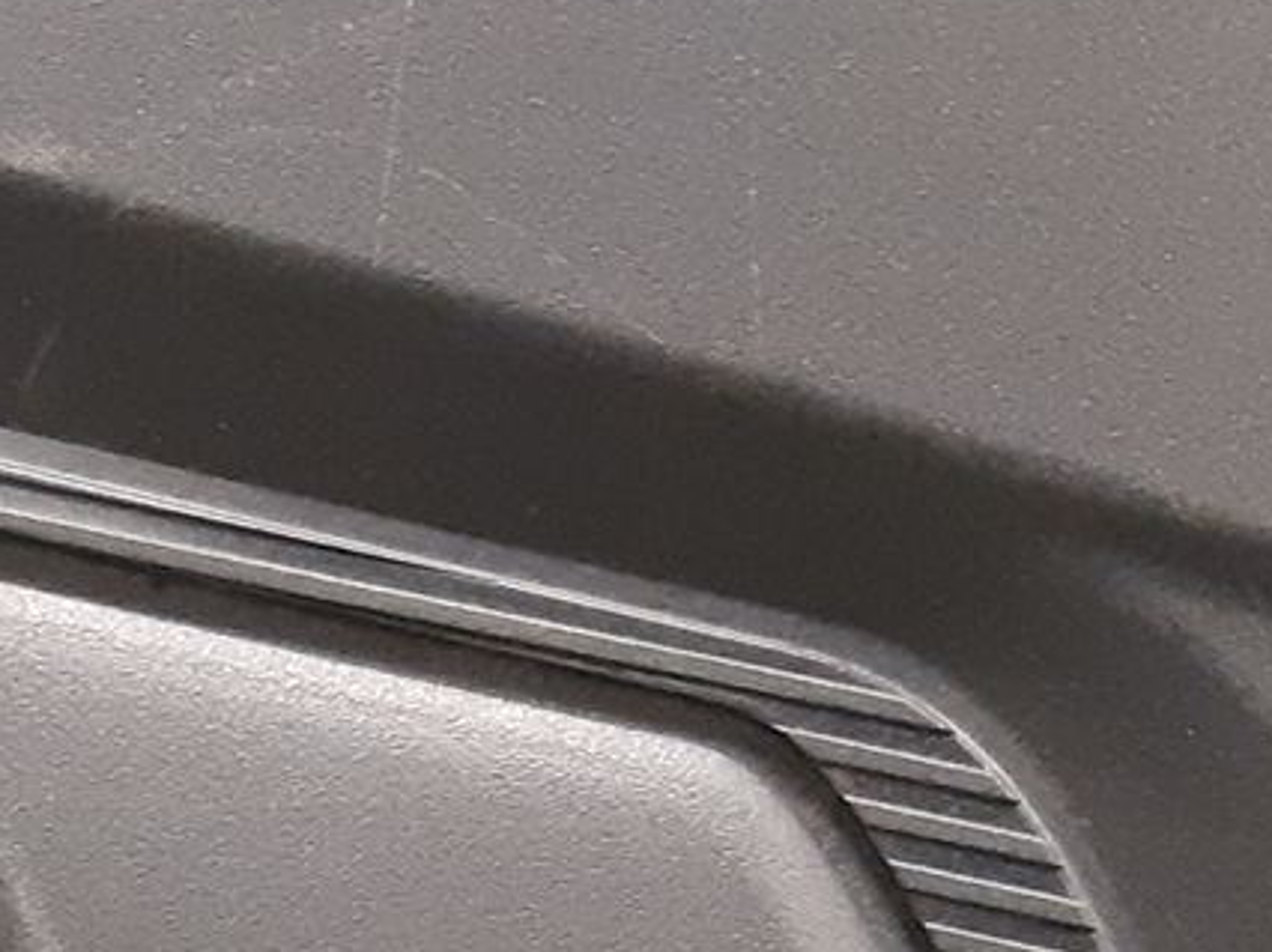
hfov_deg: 15.0
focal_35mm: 125
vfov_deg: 11.2
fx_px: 4591
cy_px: 1582
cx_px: -388
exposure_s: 1/25
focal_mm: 3.93
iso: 320
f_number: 1.7
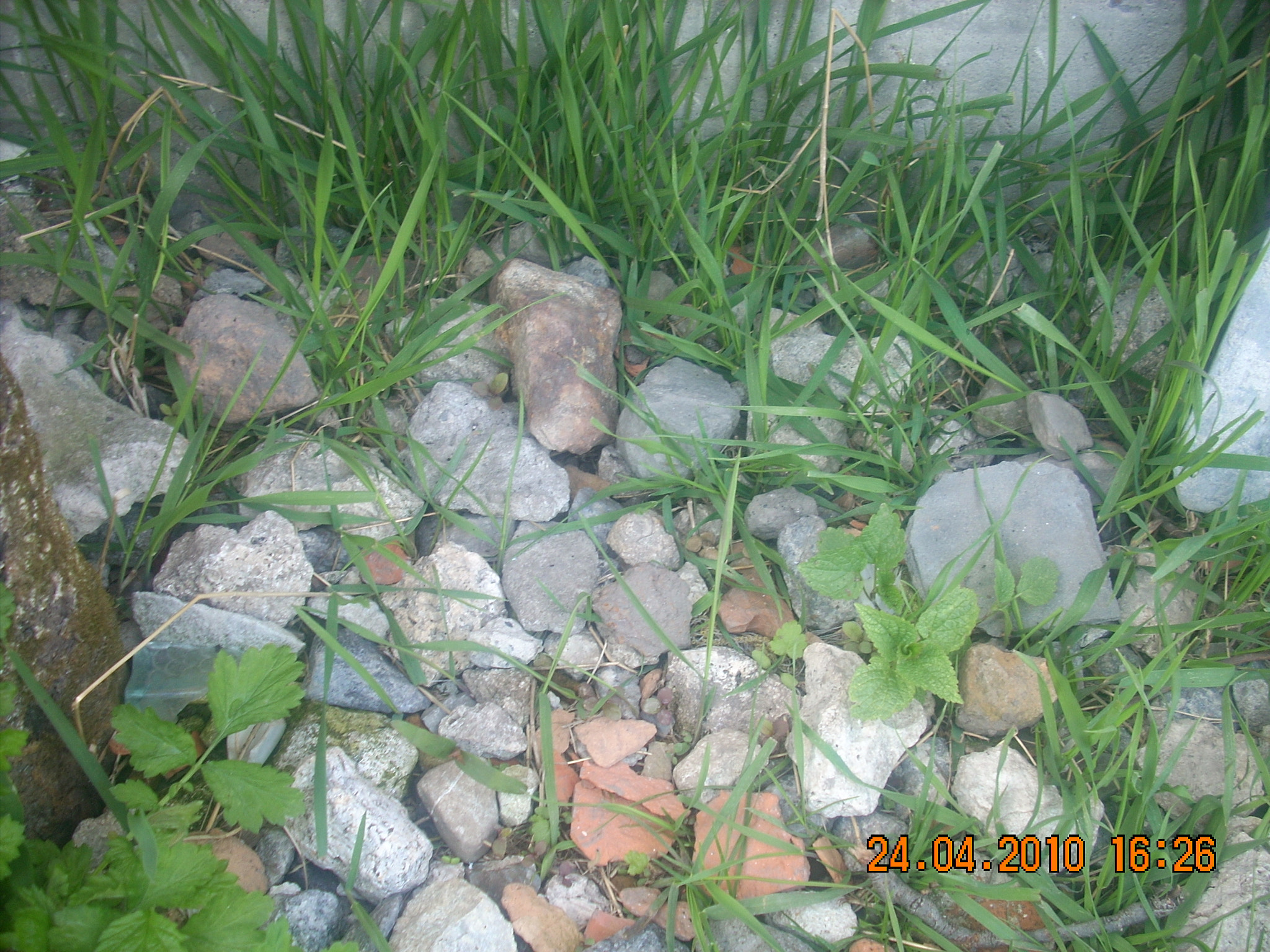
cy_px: 476
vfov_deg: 38.7
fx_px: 1357
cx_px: 635
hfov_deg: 50.1
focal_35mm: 37
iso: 64
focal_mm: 6.2
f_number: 2.8
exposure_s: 1/31.3
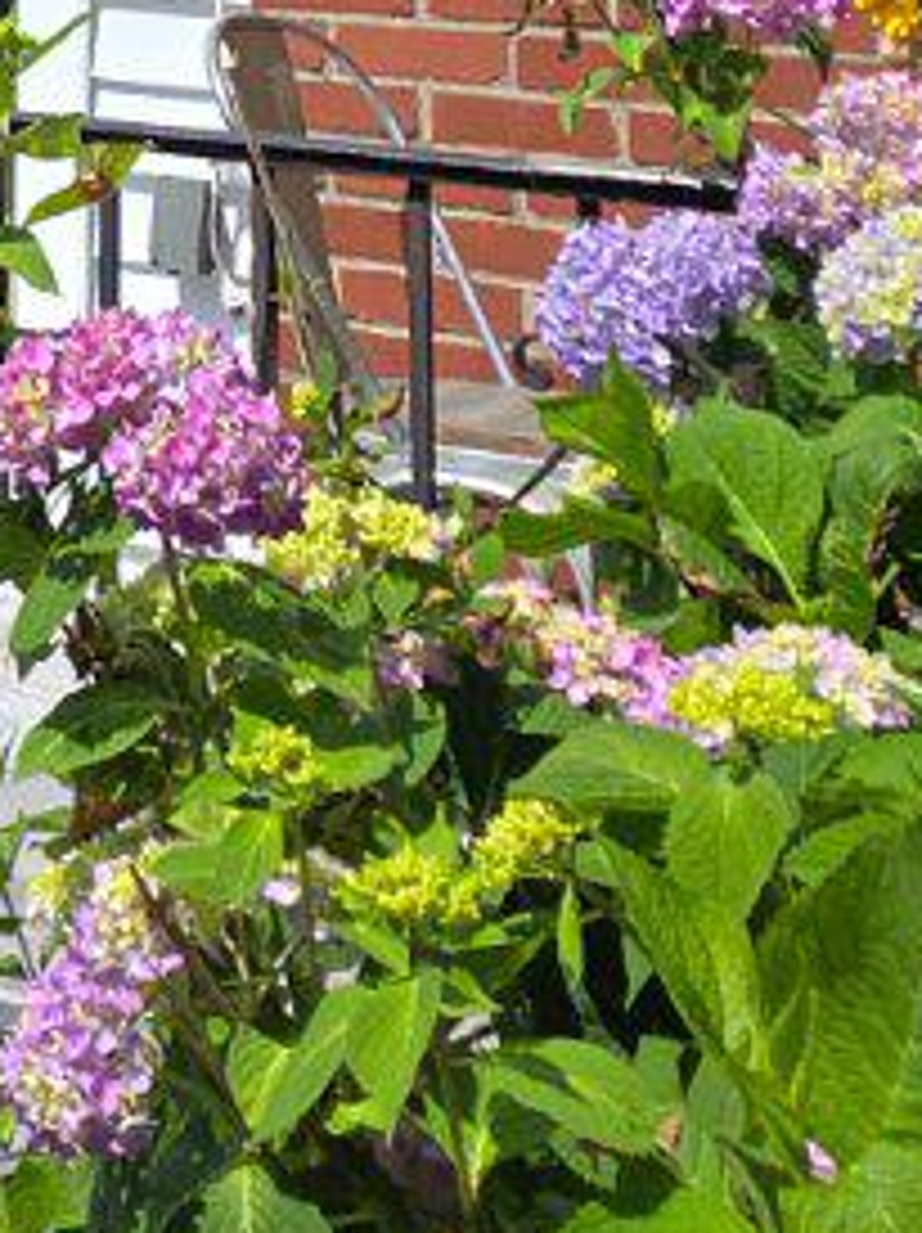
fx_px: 2597
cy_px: -770
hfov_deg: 17.6
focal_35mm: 73
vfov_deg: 21.1
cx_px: -544
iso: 20
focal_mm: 2.2
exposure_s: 1/742
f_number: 1.9
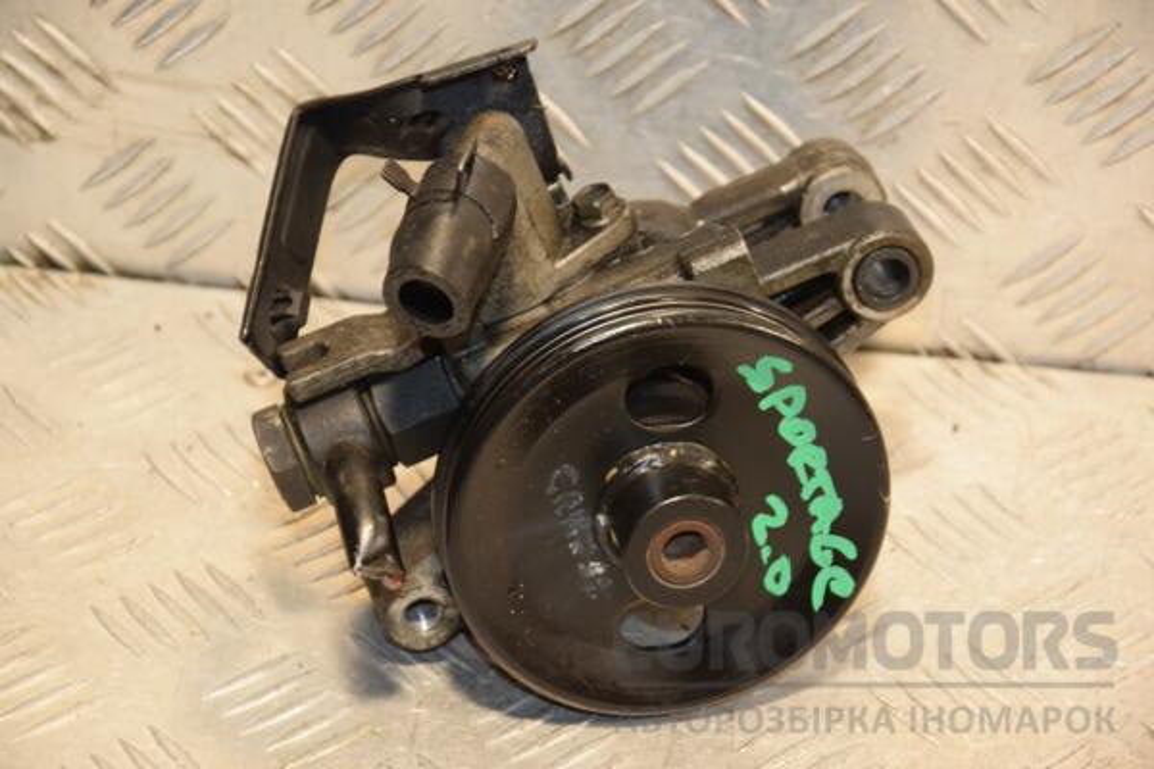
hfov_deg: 14.9
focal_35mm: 138
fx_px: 4423
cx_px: 577
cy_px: 384
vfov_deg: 9.9
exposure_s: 1/100
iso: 800
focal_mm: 92
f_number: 5.6
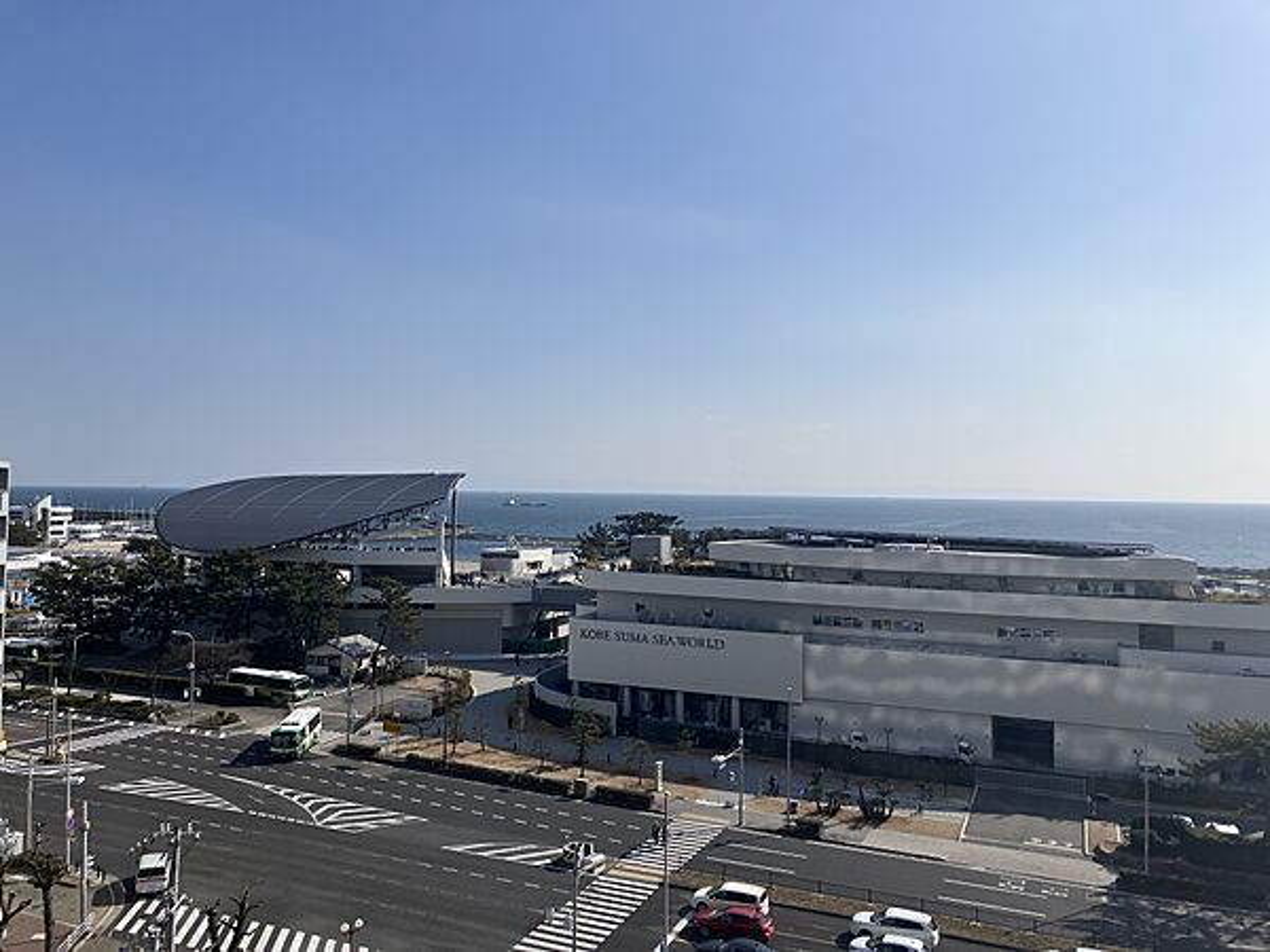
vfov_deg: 49.7
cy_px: 476
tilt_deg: +1.8
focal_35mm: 28
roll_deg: -2.6
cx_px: 635
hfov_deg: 63.4
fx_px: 1027
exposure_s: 1/5405
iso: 32
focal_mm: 3.99
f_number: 1.8
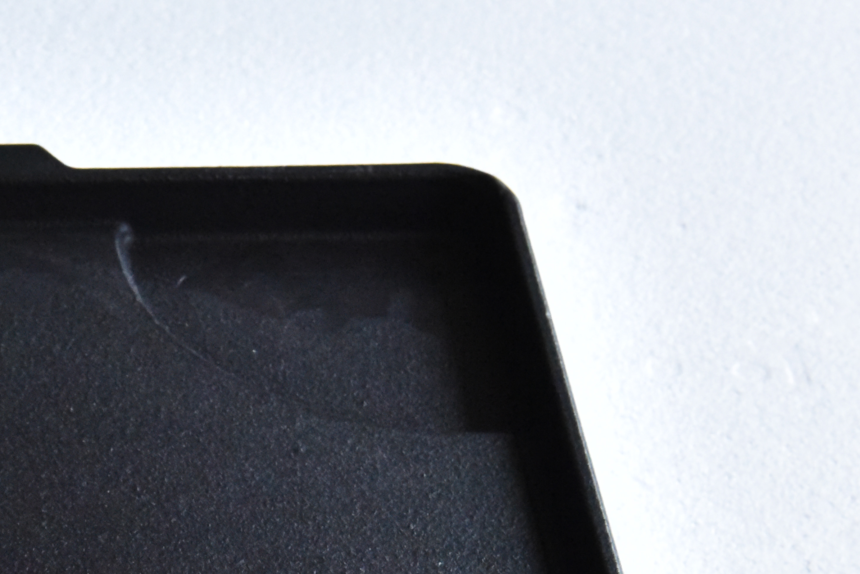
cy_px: 664
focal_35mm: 121
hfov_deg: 16.5
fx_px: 2891
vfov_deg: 11.2
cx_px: -52
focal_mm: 48
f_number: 14
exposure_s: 1/1250
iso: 10000
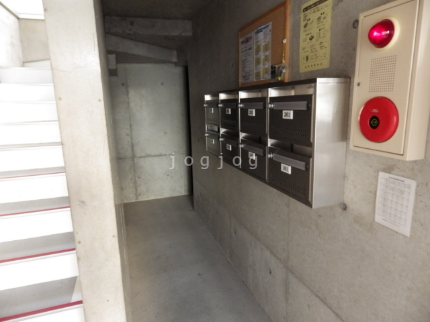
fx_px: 273
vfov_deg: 61.1
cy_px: 161
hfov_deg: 76.4
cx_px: 215
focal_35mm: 22
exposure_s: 1/45
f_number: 3.1
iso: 640
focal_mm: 4
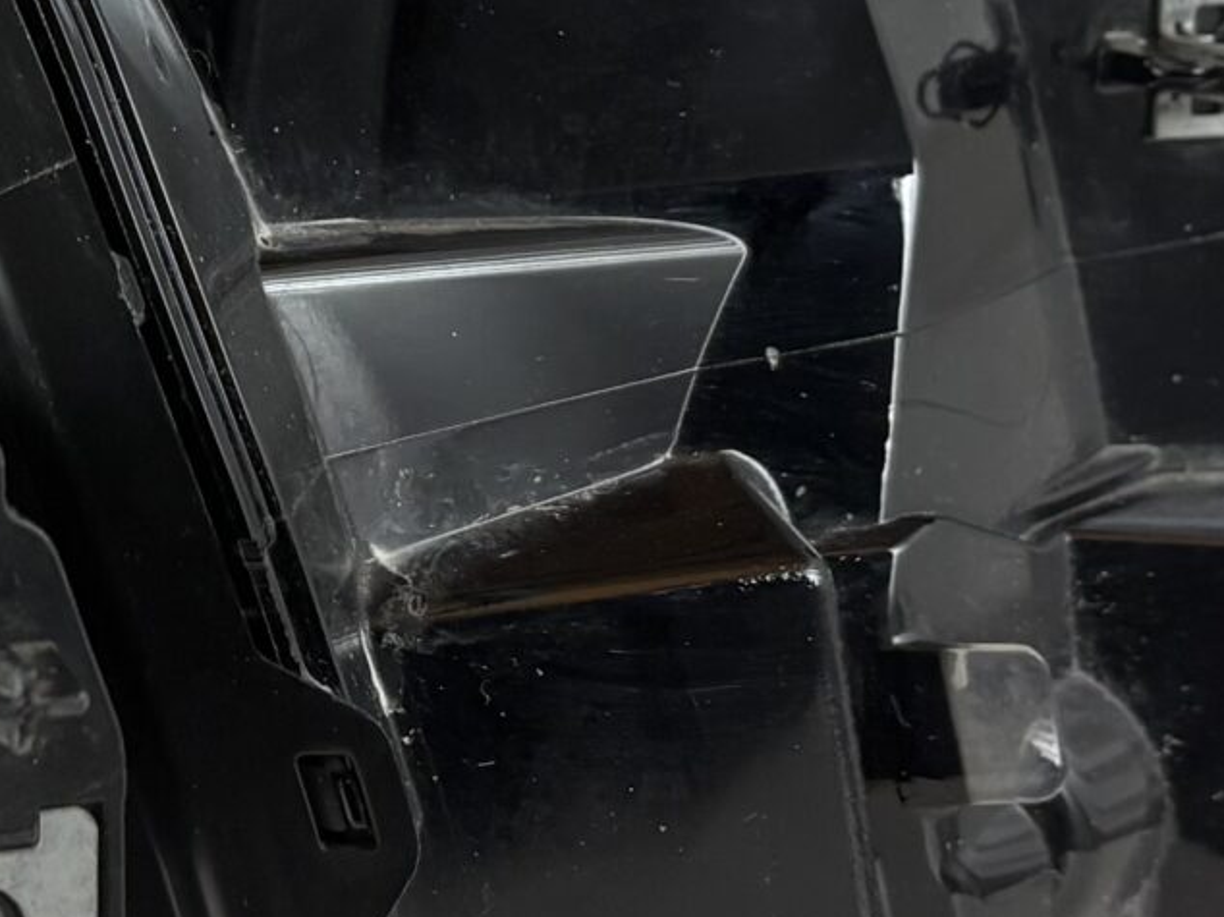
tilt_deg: -6.1
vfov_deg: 13.9
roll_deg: +2.5
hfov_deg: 18.3
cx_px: 62
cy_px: 15
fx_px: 3711
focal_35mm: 105
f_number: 1.6
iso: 100
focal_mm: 5.96
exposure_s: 1/60
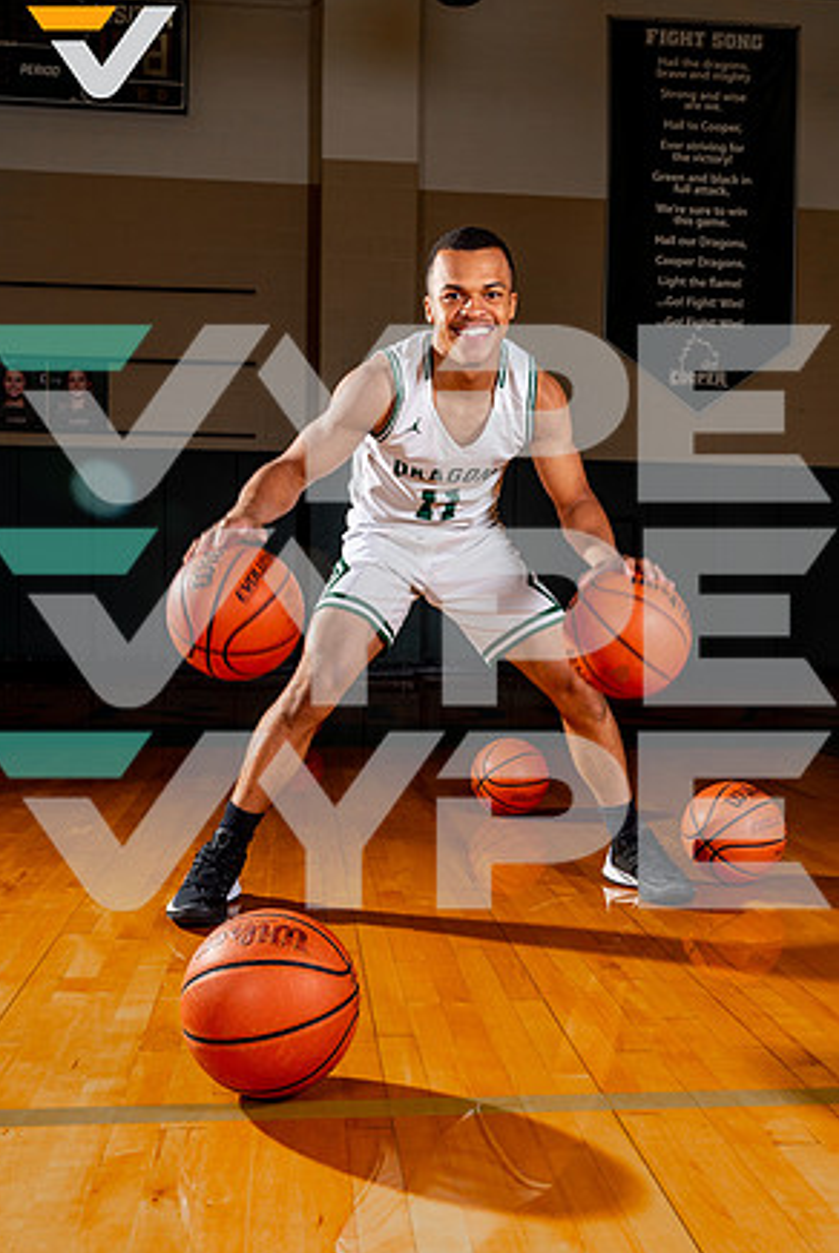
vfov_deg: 57.2
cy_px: 618
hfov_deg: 40.1
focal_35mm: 33
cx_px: 409
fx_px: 1150
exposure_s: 1/125
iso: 125
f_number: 8
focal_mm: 32
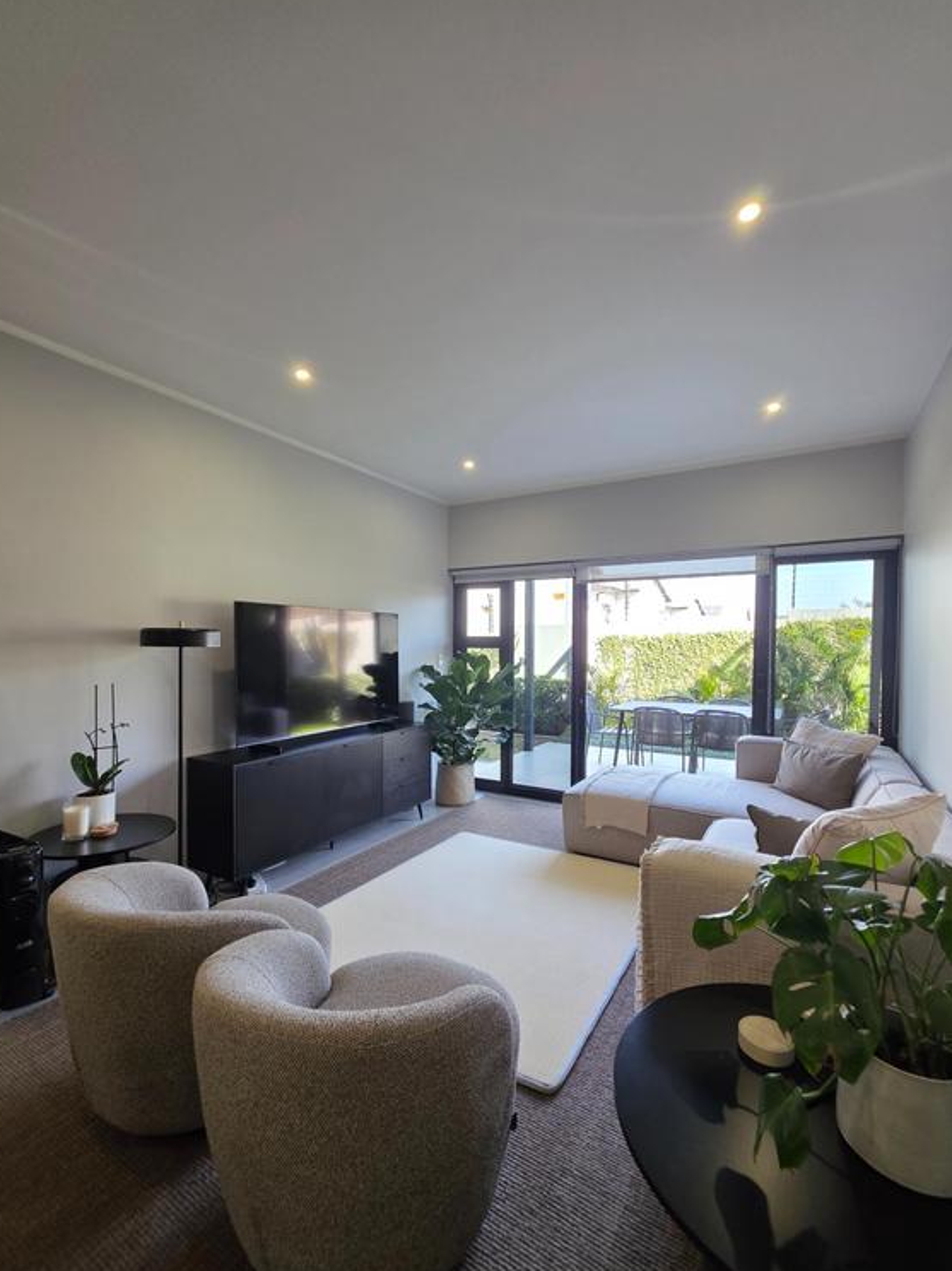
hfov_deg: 85.6
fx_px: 514
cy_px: 662
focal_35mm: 14
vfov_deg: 102.0
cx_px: 487
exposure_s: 1/100
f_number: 1.9
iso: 125
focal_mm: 2.2
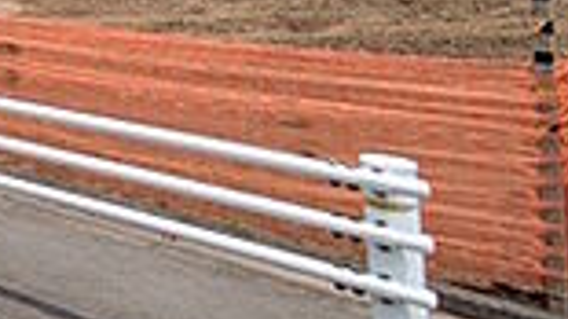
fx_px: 888
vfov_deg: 18.1
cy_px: -161
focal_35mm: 59
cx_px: -476
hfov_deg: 21.4
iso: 49
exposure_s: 1/2674
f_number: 2.2
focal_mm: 1.83
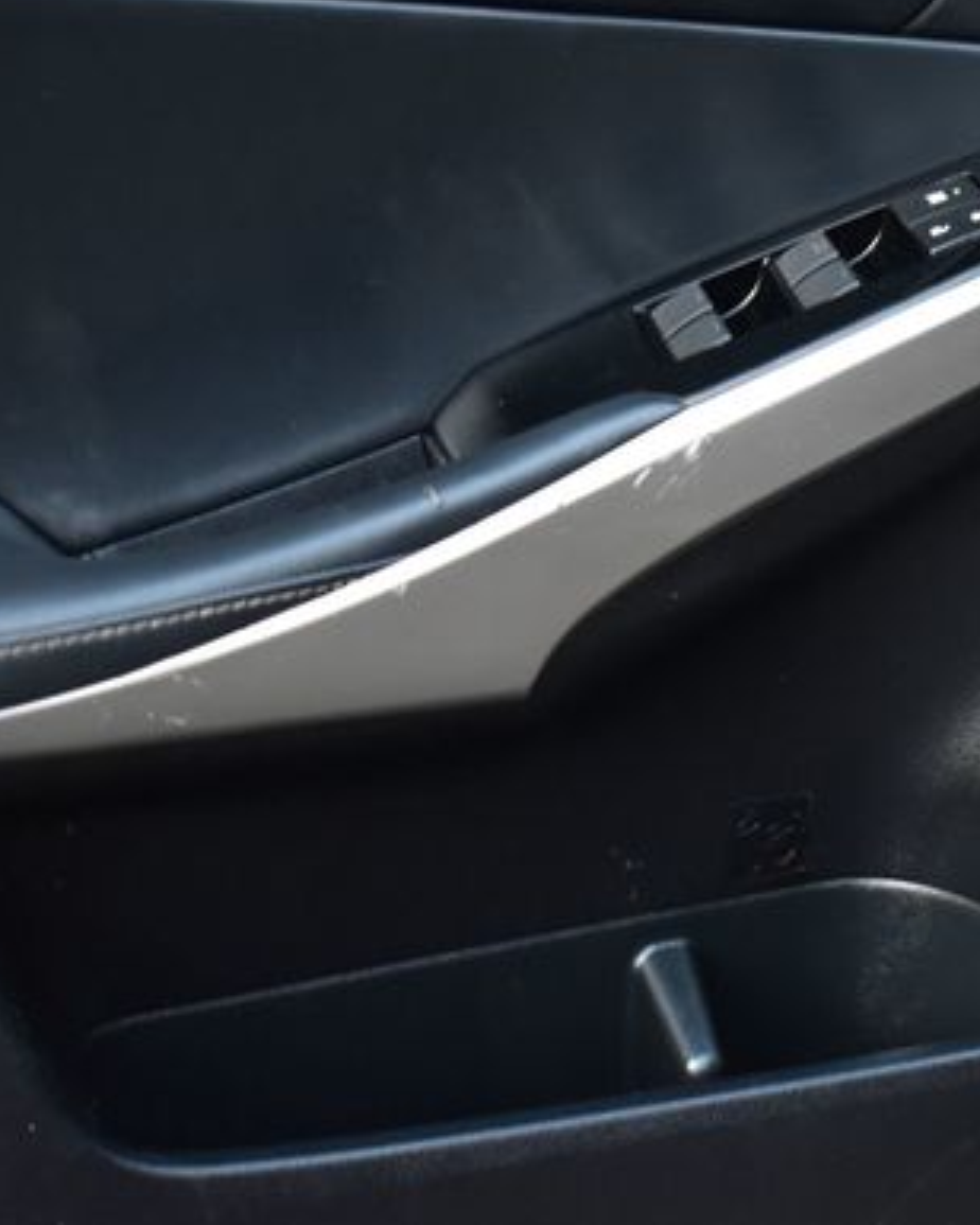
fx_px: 2965
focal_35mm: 82
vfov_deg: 23.3
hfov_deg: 18.3
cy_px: 550
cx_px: 983
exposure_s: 1/13
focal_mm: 35
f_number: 4.5
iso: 1600
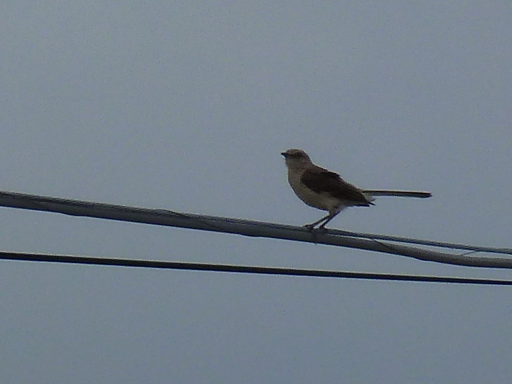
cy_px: 210
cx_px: 280
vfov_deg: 0.9
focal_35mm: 1734
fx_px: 25647
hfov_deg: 1.1
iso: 100
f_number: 5.9
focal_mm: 68.8
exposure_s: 1/800
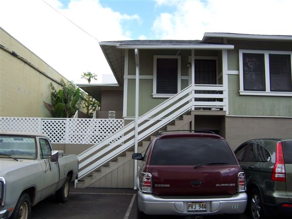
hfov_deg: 55.4
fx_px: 278
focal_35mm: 33
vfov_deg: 42.9
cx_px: 146
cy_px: 110
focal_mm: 5.5
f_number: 3.4
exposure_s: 1/350
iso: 80
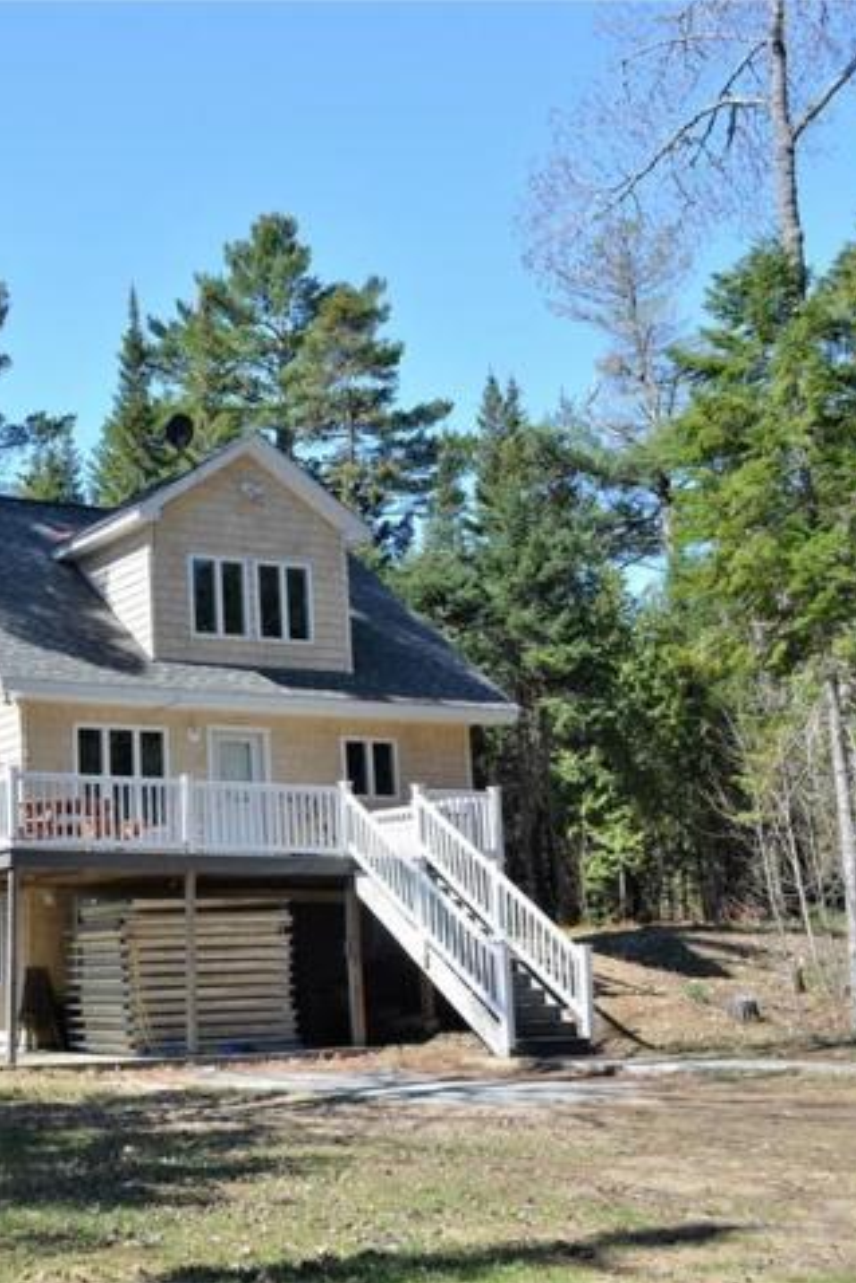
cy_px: 642
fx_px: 1782
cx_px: -64
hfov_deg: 25.2
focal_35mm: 50
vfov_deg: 39.6
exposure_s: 1/200
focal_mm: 22
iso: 200
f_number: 7.1
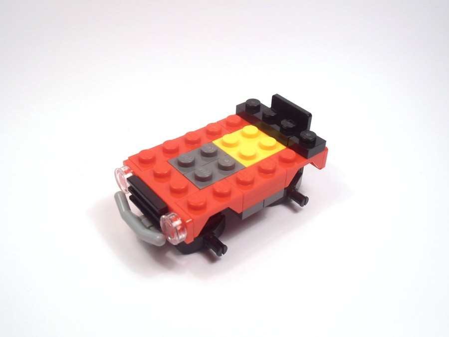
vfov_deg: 38.7
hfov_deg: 50.1
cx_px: 224
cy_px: 168
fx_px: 480
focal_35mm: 37
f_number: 3.9
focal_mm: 6.61
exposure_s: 1/100
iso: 80
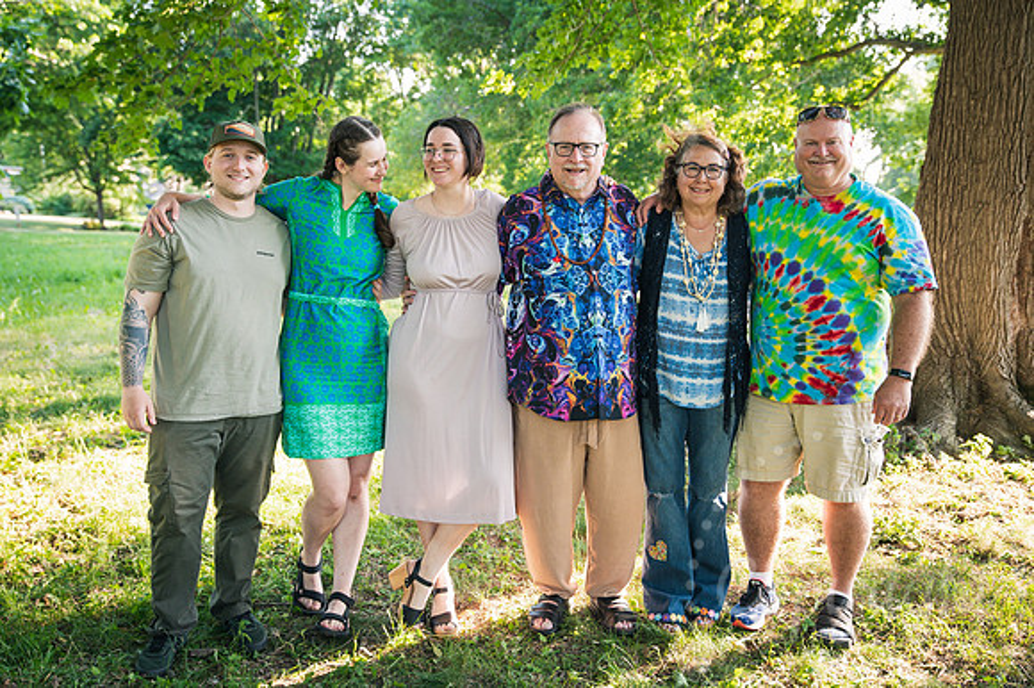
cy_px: 344
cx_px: 517
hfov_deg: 50.7
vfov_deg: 35.0
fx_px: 1091
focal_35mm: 38
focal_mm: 38
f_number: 3.5
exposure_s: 1/320
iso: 800
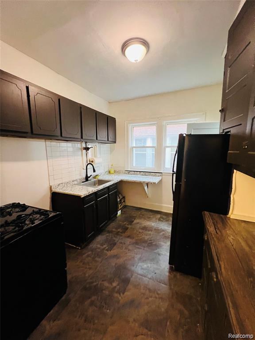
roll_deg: +0.1
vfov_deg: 106.2
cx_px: 128
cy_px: 170
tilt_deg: -8.1
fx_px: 128
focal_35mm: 13
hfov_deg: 89.9
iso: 640
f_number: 1.8
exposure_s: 1/60
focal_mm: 1.57
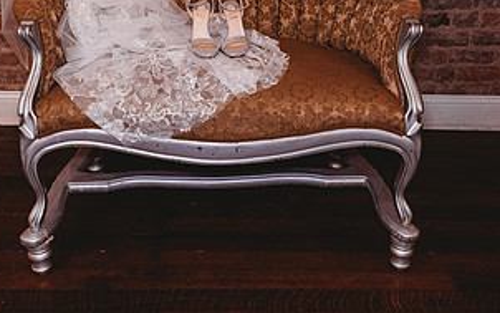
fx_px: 641
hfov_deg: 42.5
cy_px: 52
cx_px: 217
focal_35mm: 47
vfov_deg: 26.8
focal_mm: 24
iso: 1000
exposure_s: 1/125
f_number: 2.8
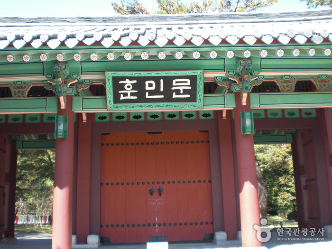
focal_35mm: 38
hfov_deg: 49.0
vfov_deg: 37.7
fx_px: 364
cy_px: 124
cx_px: 166
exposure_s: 1/500
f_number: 3.1
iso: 200
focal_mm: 6.3
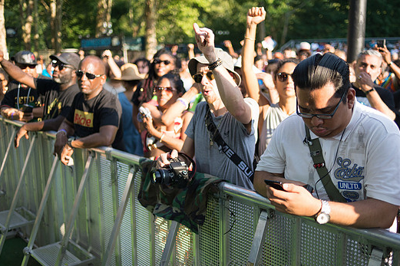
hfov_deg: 49.5
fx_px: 433
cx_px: 212
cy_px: 136
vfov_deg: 34.2
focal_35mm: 39
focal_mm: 35
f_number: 2
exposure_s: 1/4000
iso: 500
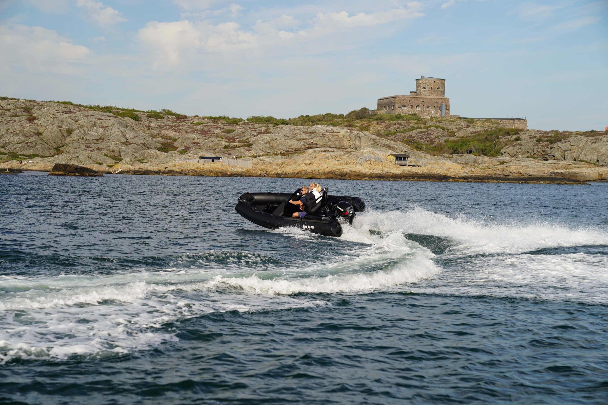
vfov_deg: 19.5
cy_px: 202
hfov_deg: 28.8
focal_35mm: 70
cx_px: 304
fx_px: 1182
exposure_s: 1/800
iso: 200
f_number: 4.5
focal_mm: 70
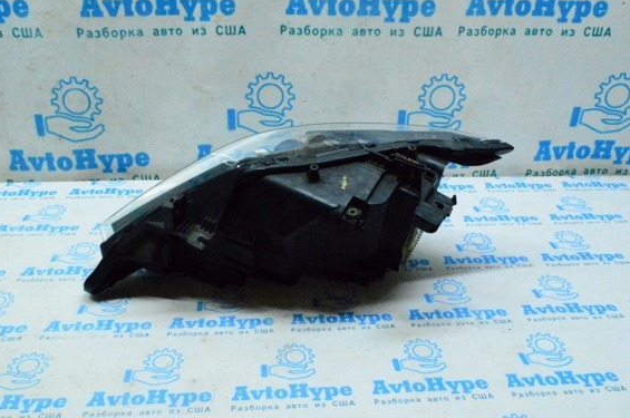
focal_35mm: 34
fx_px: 594
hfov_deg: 55.8
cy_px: 191
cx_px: 291
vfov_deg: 38.7
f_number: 25
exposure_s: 1/80
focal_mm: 20
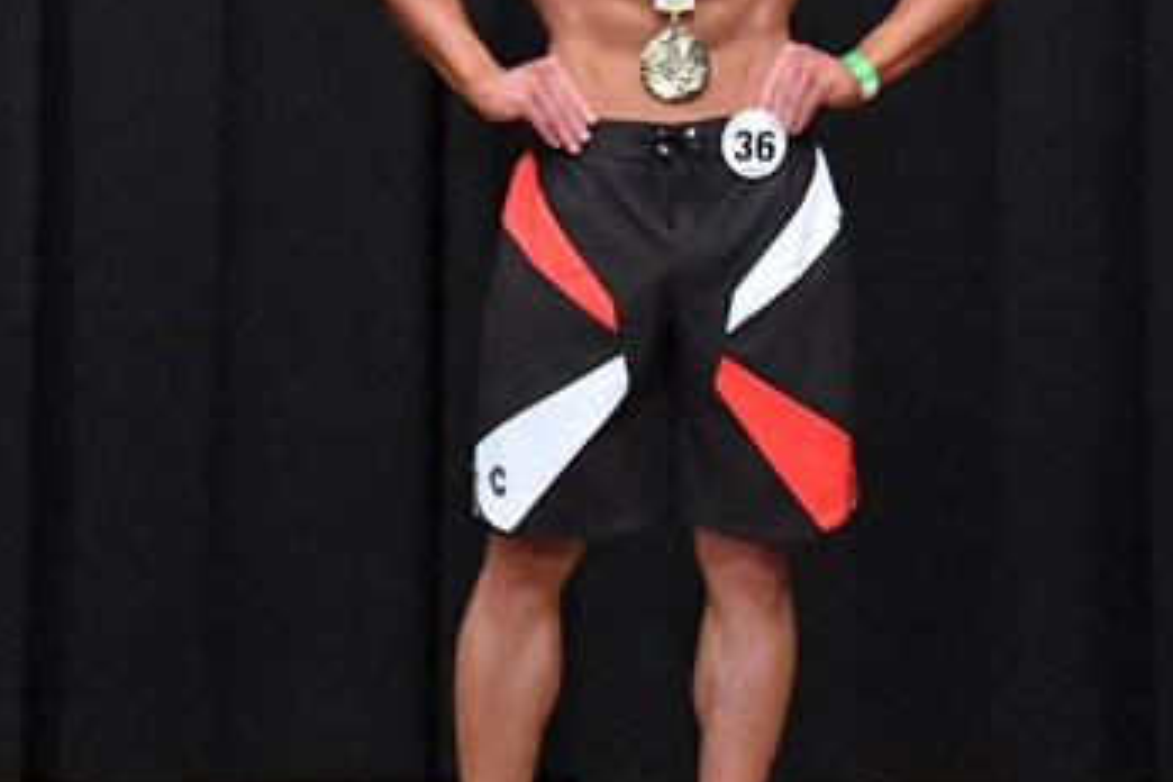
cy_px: 209
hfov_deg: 3.9
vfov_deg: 2.6
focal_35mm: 534
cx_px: 598
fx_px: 17398
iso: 8000
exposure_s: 1/400
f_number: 5.6
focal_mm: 160
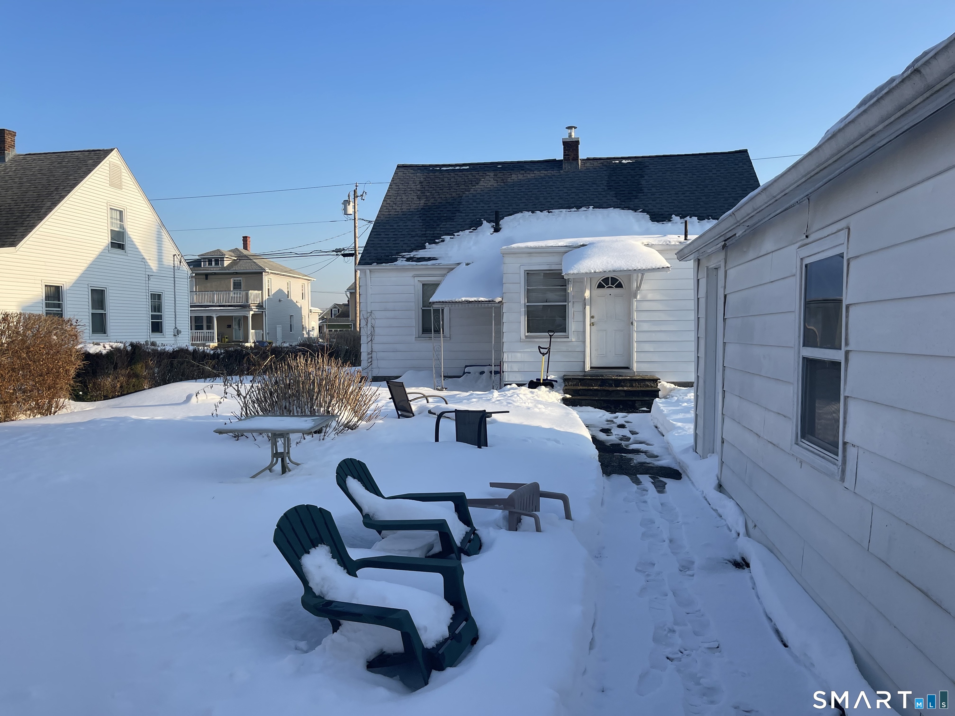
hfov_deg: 67.3
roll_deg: +0.7
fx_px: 717
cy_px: 358
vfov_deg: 53.1
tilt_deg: -2.9
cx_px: 478
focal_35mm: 26
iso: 50
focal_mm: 5.1
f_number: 1.6
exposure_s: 1/2387
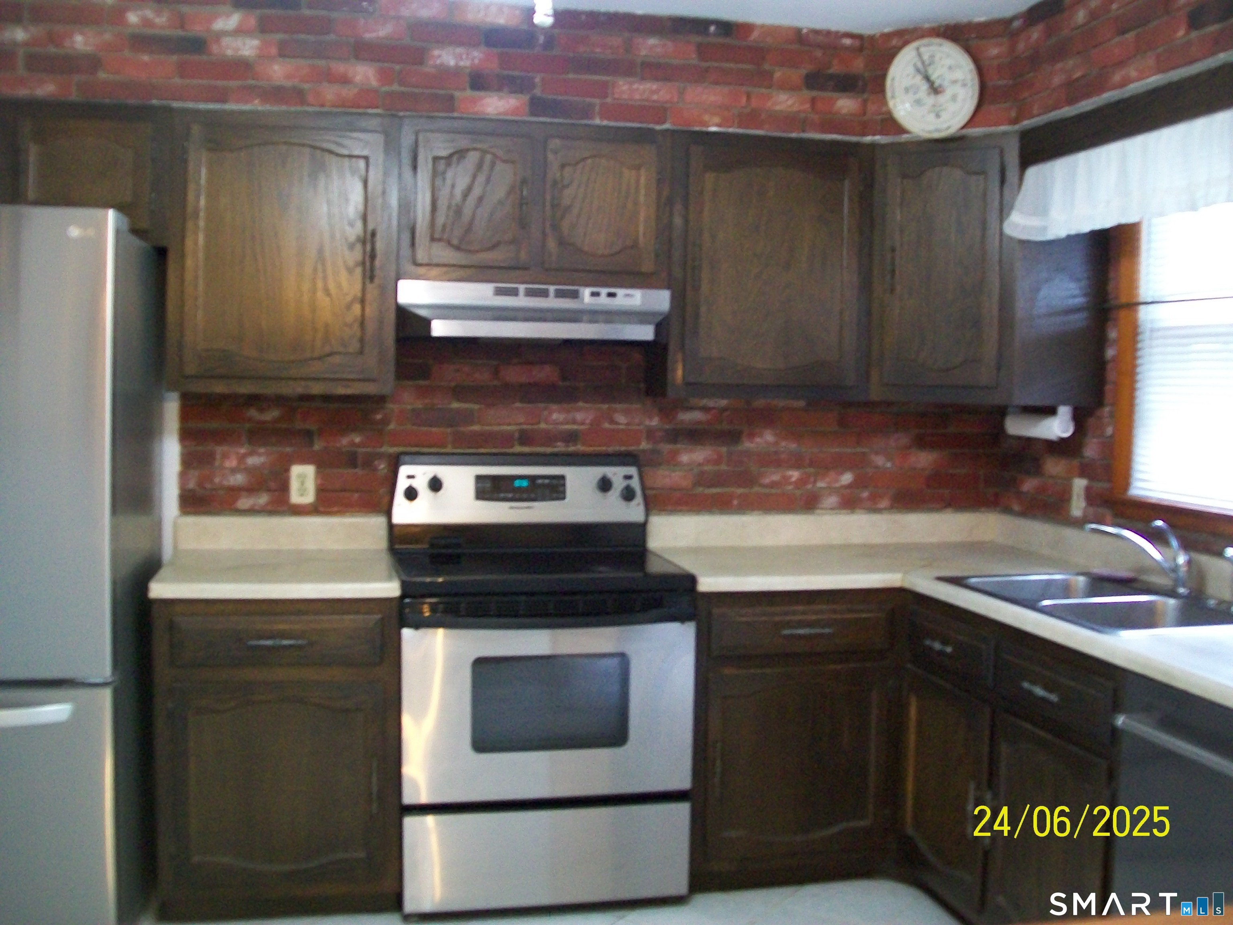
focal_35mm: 36
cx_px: 616
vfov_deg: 39.7
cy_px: 462
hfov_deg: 51.4
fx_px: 1282
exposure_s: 1/8
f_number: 2.7
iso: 200
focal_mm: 6
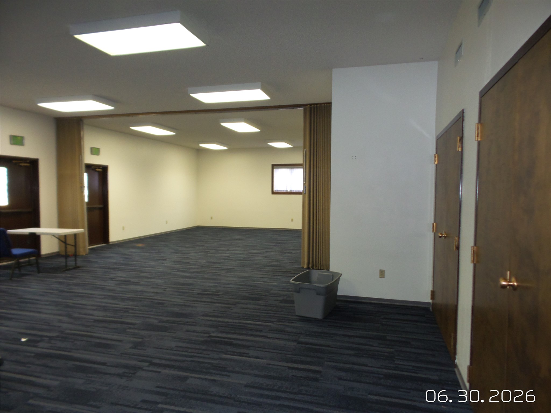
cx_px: 276
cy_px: 206
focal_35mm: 23
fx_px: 366
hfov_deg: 73.9
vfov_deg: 58.9
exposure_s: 1/30
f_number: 2.8
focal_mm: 4.1
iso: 200
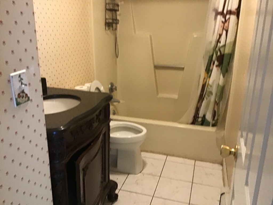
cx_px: 136
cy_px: 102
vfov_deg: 45.4
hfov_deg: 58.4
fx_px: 244
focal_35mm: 31
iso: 250
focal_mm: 3.3
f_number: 2.4
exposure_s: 1/15
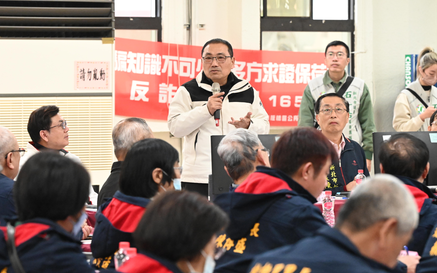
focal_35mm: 184
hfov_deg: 11.4
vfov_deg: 7.1
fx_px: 2191
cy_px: 128
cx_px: 219
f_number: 5
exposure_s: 1/125
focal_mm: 120
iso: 5000
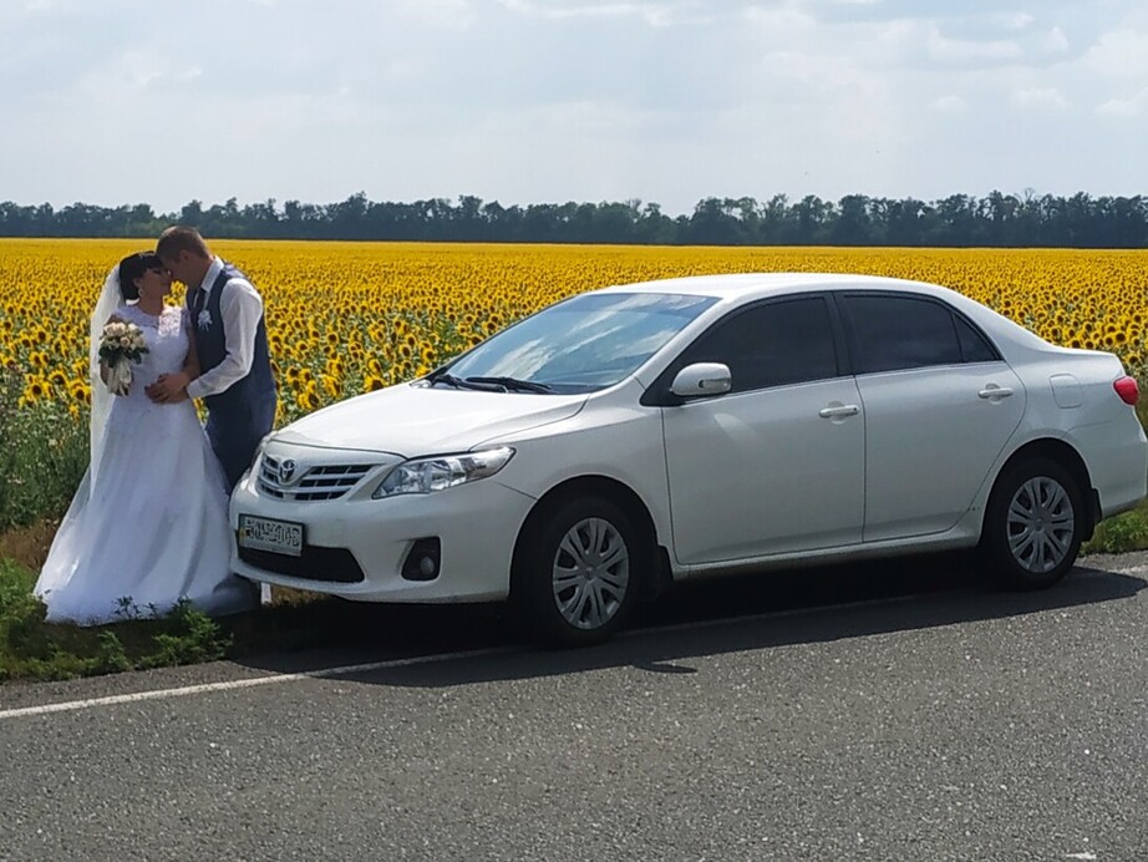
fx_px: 796
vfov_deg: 56.8
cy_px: 431
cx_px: 574
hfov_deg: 71.6
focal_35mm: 24
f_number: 1.9
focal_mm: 3.94
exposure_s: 1/4108
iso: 100
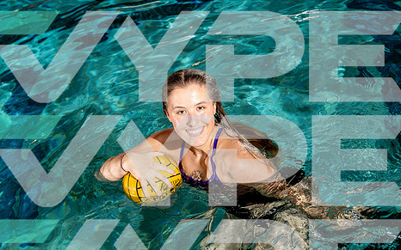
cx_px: 192
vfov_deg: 24.8
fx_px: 568
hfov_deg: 38.9
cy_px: 161
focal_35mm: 52
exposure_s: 1/250
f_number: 4
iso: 100
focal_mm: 41
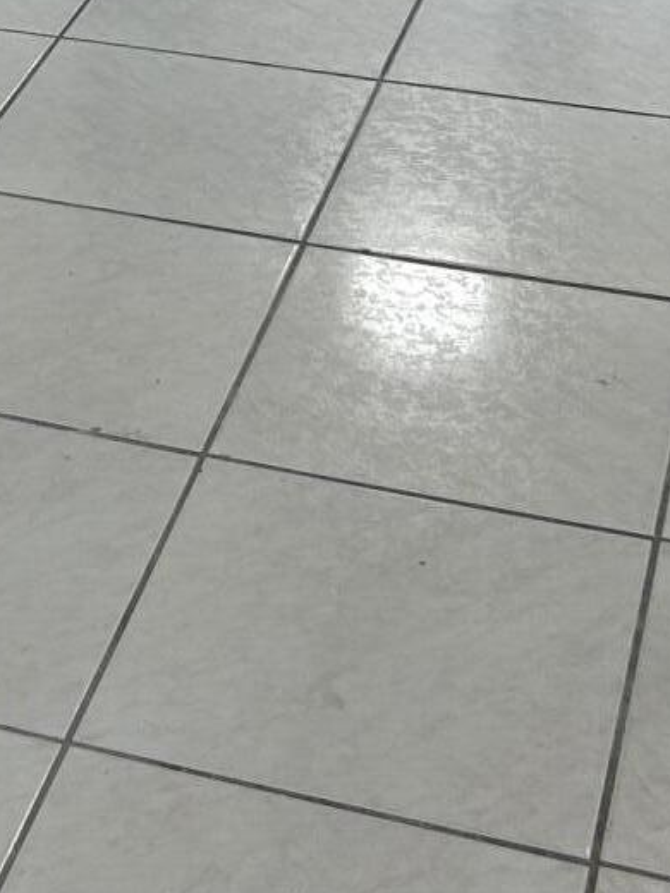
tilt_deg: -18.9
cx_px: -24
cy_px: -256
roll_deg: +1.1
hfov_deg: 14.5
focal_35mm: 100
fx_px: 2581
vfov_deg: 18.3
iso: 64
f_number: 1.5
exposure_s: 1/120
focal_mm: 5.7
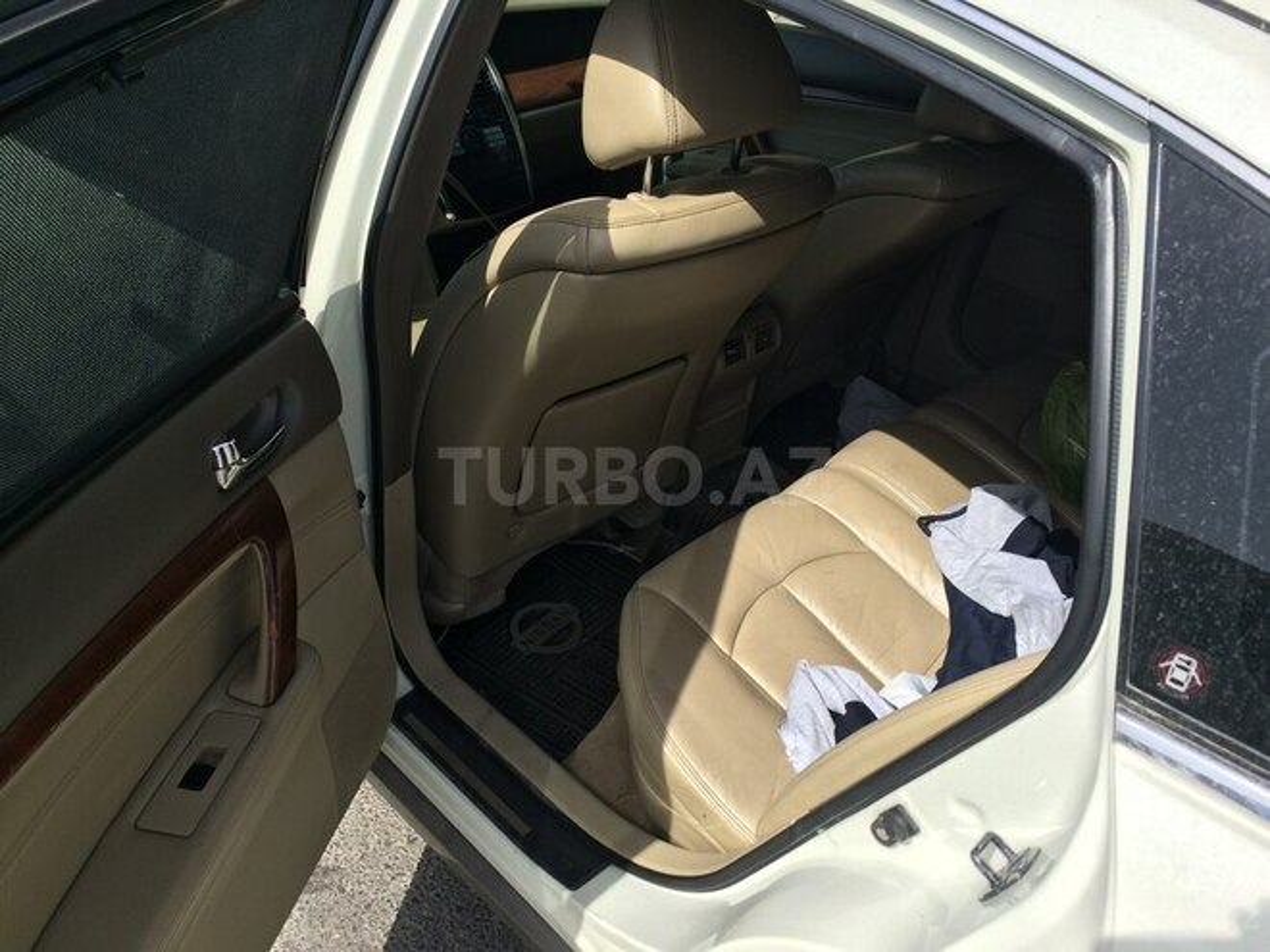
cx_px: 635
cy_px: 476
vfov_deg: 48.2
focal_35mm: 29
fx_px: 1064
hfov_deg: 61.7
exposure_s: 1/1466
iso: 32
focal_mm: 4.15
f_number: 2.2
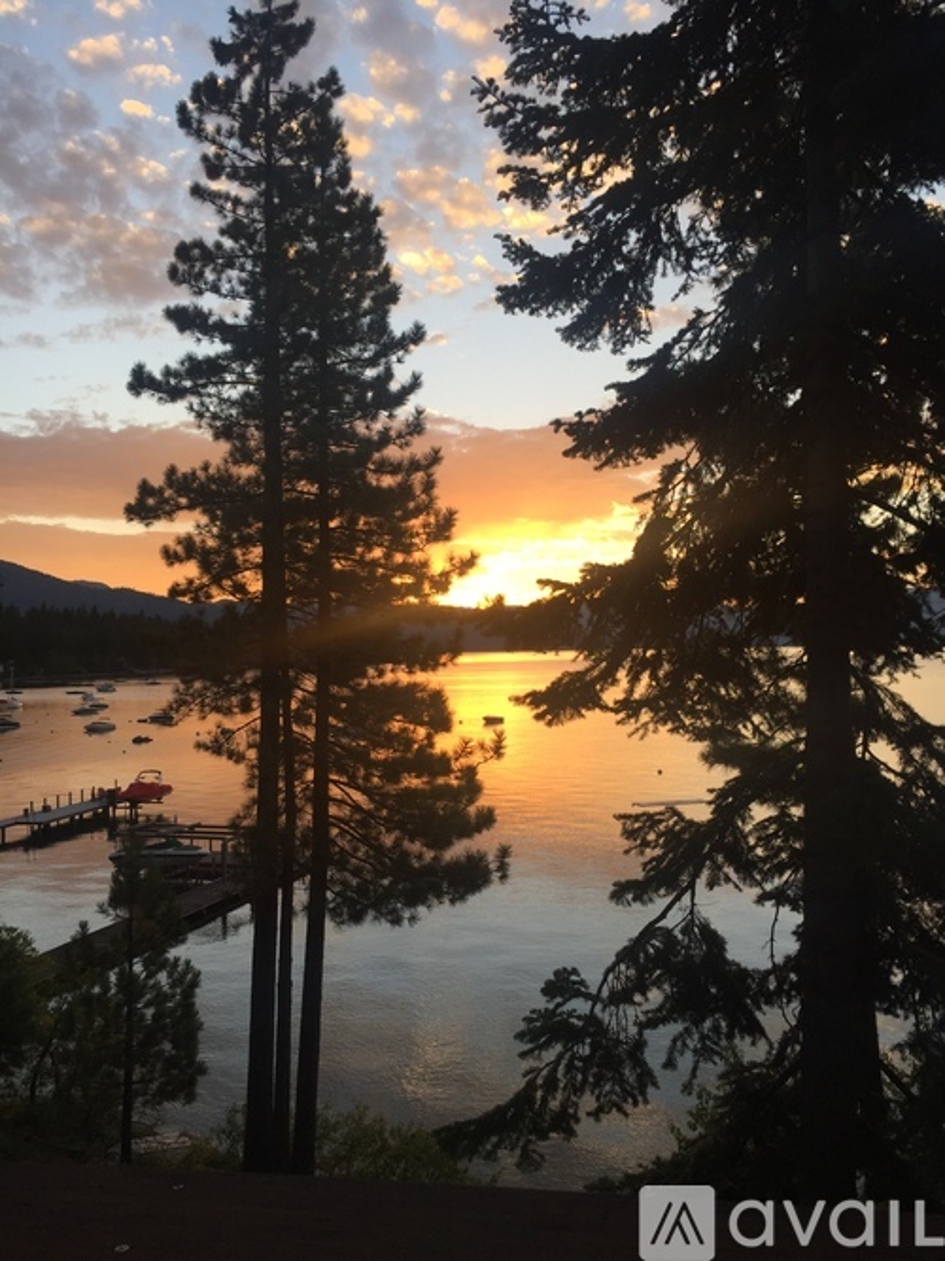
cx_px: 472
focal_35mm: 29
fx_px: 1056
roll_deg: +1.5
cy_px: 630
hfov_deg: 48.2
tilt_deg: +0.9
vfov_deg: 61.7
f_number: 2.2
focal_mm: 4.15
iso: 32
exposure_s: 1/235
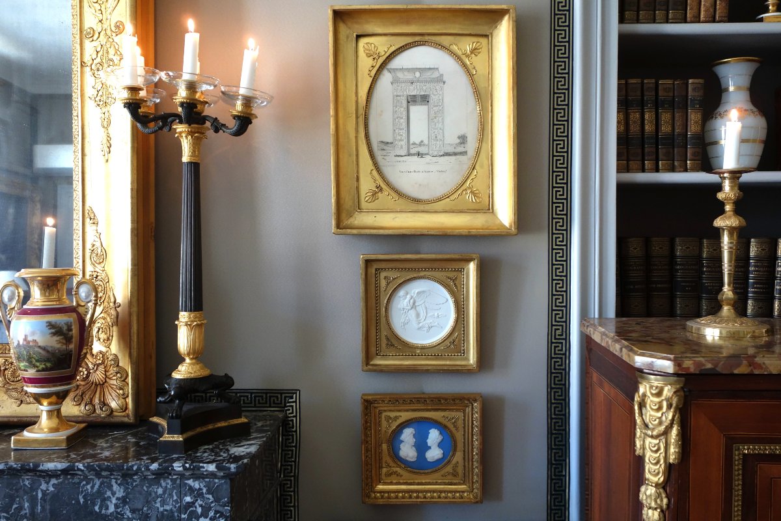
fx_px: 738
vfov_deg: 38.9
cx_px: 390
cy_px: 260
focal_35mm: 34
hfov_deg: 55.8
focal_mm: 12.62
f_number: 2.8
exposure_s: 1/40
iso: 500
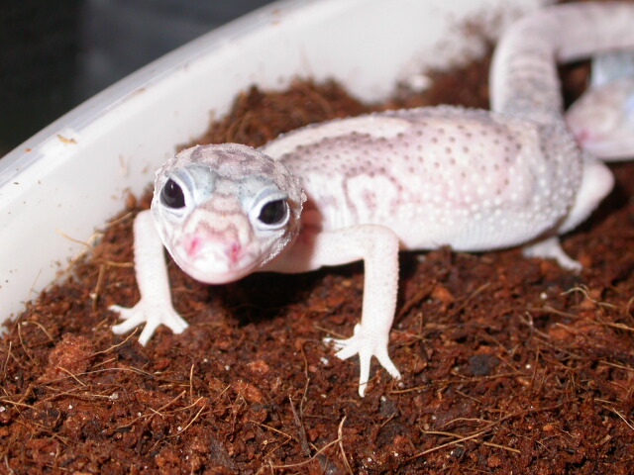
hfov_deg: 13.9
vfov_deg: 10.4
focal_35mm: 142
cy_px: 238
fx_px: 2601
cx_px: 317
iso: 100
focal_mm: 29.5
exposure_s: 1/60.3
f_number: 4.8
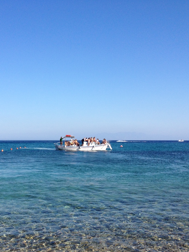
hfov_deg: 30.7
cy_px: 126
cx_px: 71
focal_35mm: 47
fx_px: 342
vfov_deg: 40.4
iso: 50
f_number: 2.4
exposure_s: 1/1727
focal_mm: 4.28
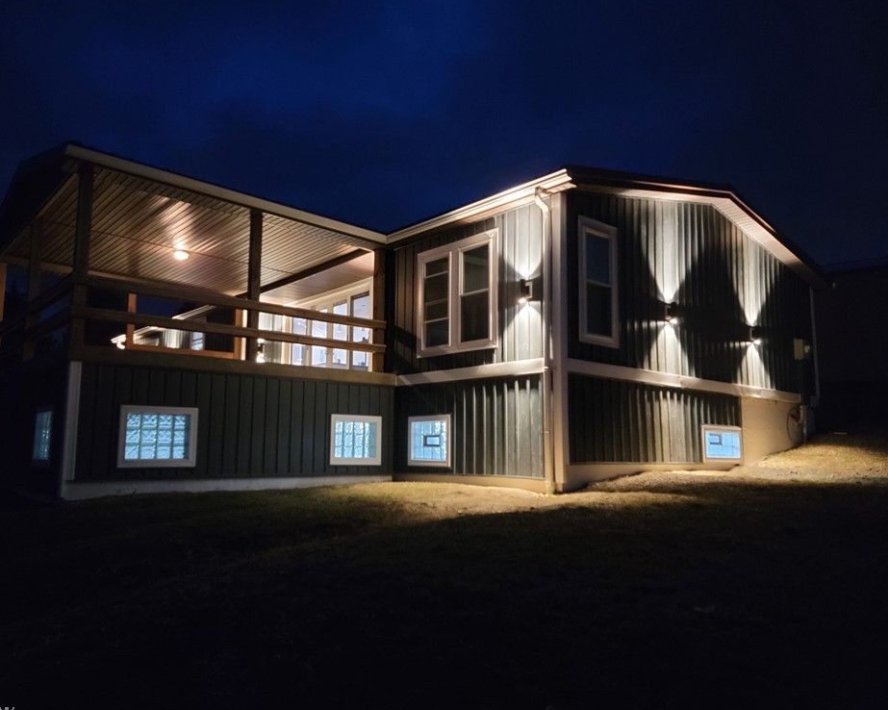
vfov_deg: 54.9
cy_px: 358
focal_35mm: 26
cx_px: 408
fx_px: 683
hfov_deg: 65.9
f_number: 1.8
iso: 1250
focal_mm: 6.7
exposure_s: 1/24
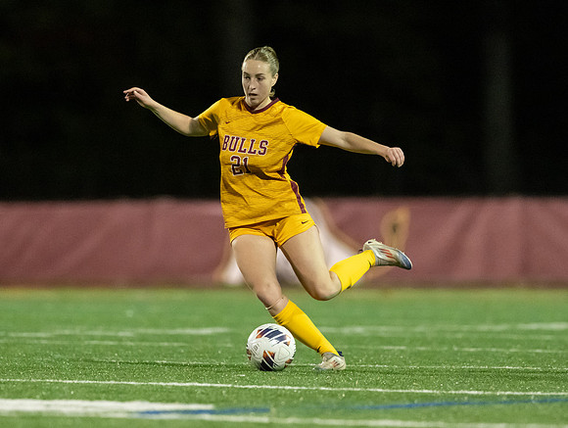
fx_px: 8029
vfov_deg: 3.1
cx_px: 273
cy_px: 216
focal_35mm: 488
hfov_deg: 4.1
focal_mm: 300
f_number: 2.8
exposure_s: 1/1000
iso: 16000
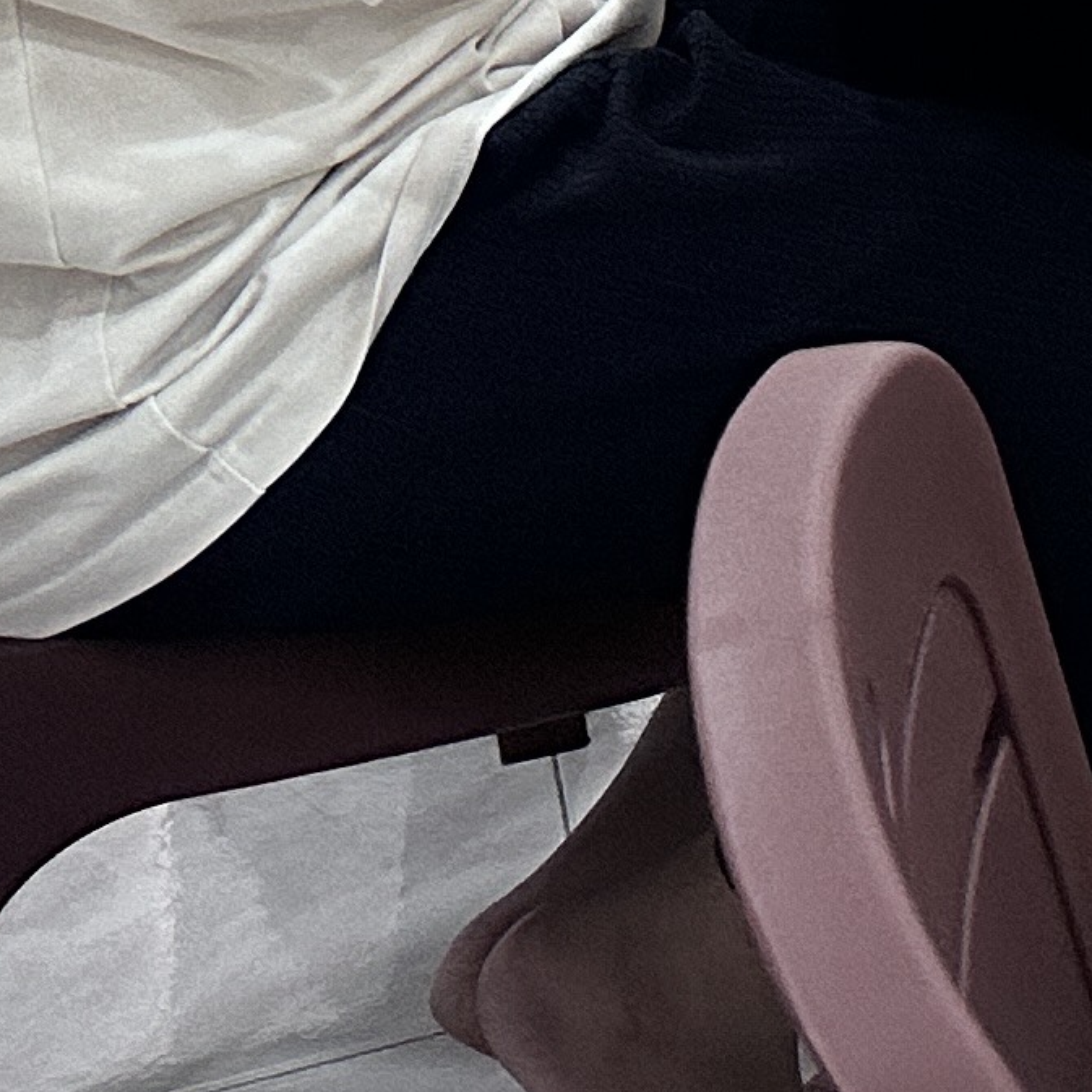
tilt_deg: -5.4
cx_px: 3104
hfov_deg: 10.5
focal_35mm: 127
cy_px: -1295
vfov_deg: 11.8
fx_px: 4533
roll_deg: -2.1
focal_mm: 6.86
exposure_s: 1/113
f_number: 1.78
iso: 250
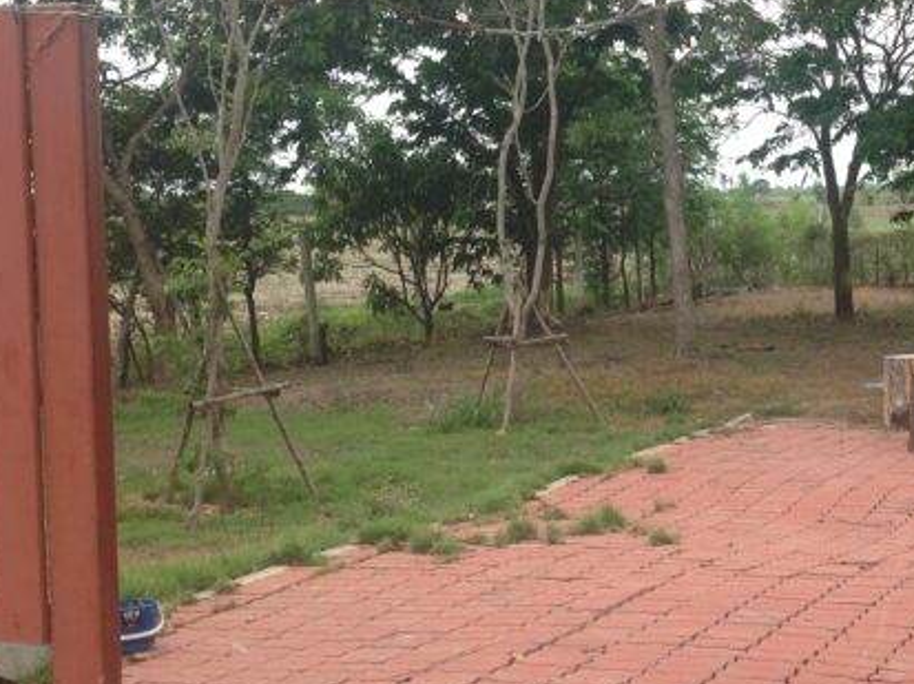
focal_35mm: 64
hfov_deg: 29.4
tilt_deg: -2.5
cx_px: 764
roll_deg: -0.5
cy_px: 405
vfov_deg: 22.9
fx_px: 1688
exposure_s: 1/602
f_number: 2.4
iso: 50
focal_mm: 4.12
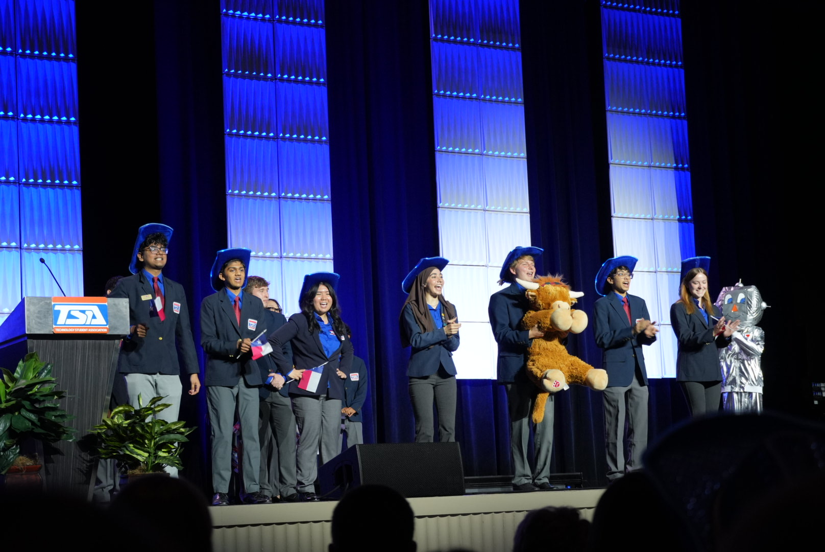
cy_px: 276
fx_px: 1858
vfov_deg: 16.9
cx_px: 412
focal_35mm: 81
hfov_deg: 25.0
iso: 1000
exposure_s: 1/160
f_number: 5
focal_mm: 54
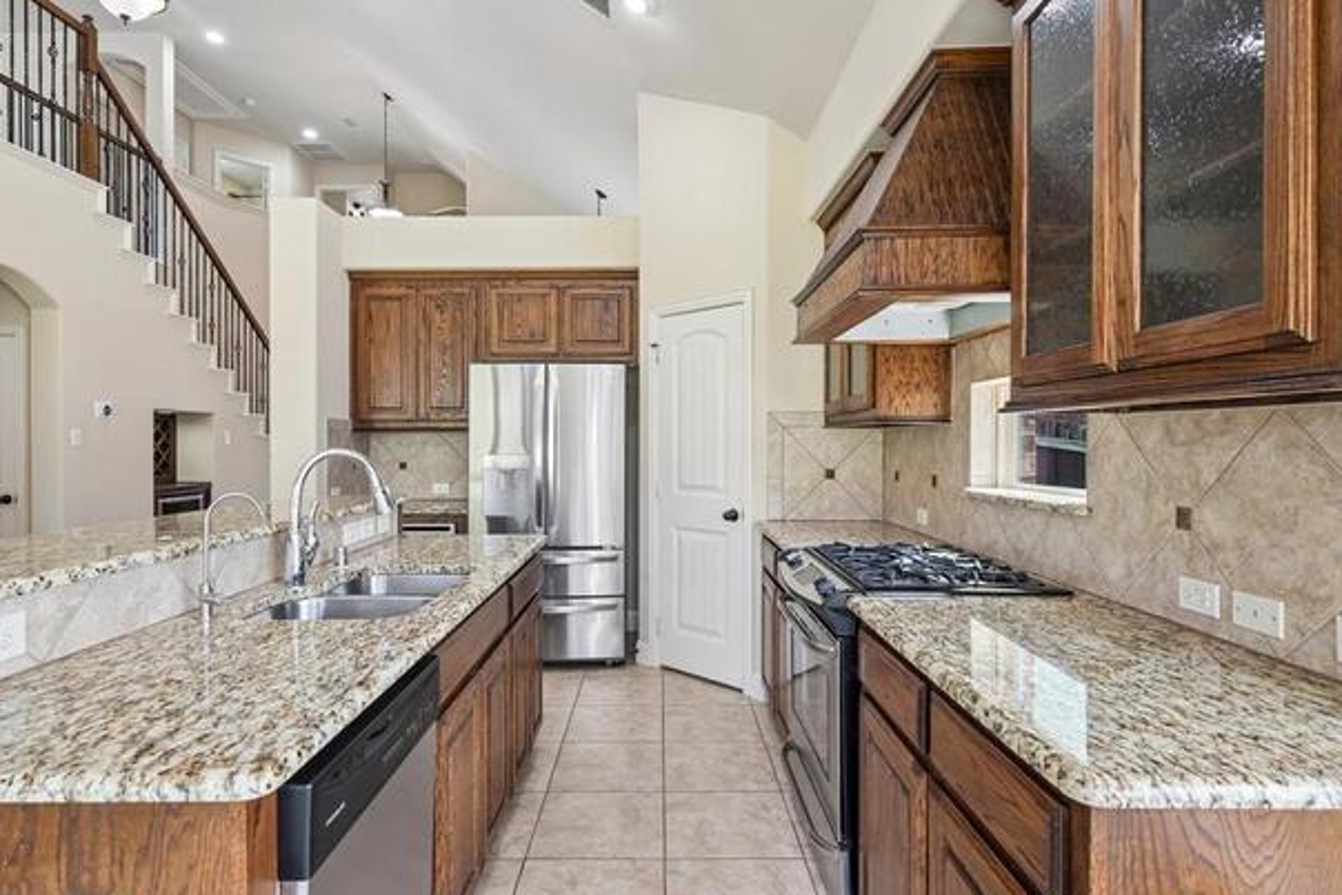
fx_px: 691
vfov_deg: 65.9
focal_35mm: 19
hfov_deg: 88.3
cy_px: 438
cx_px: 651
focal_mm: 17.5
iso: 400
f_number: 8
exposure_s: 1/15
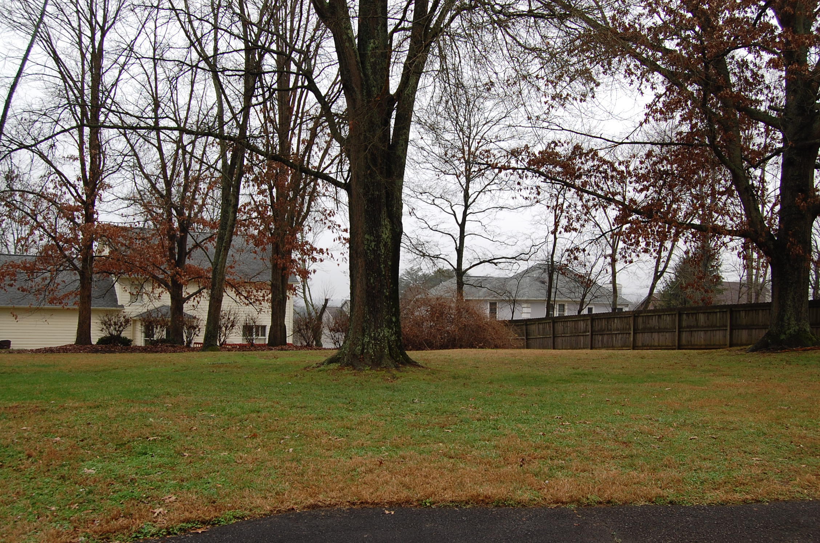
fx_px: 784
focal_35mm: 34
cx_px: 410
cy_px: 272
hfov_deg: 55.2
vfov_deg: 38.2
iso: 200
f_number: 6.3
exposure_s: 1/160
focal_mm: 23
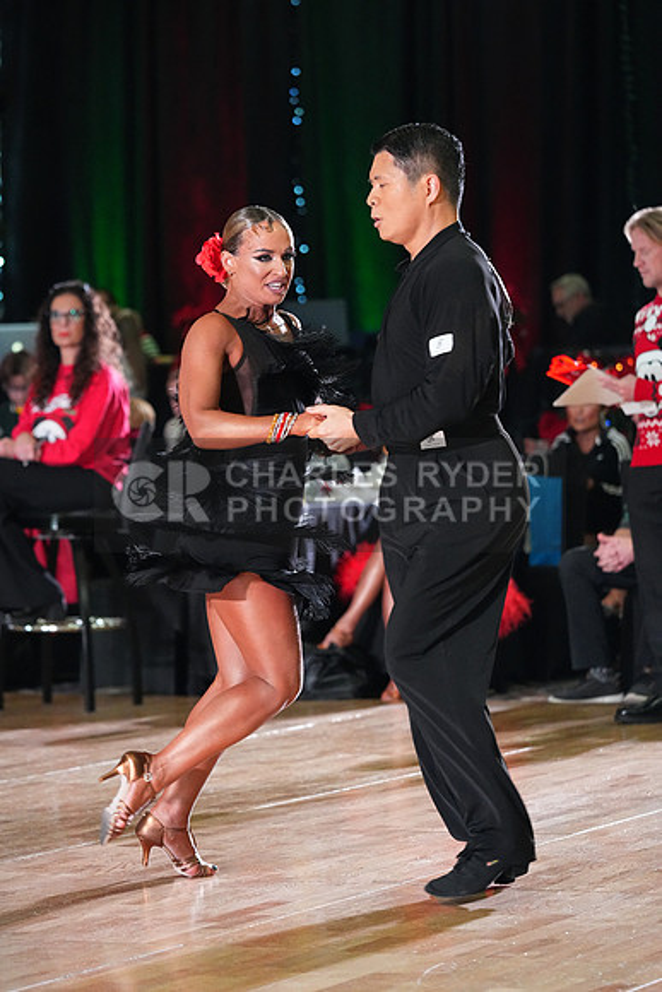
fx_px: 4080
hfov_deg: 9.3
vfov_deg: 13.9
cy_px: 496
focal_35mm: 148
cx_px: 331
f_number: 4
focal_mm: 148
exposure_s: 1/400
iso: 8000
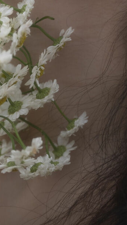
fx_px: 1454
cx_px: 9
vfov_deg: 8.7
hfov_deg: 5.0
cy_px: -61
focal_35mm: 243
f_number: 4
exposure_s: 1/640
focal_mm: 90
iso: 100
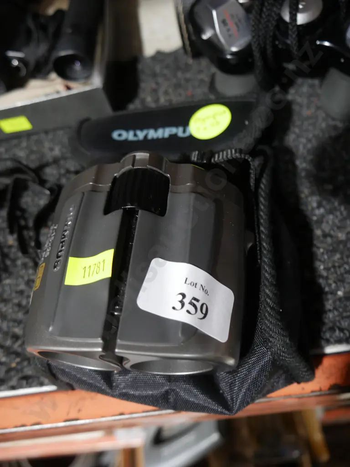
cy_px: 234
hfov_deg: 49.7
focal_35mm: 28
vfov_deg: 63.4
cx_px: 175
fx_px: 377
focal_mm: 14
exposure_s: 1/60
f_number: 3.5
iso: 1000
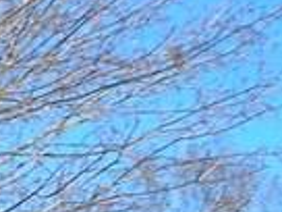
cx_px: -398
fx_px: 2143
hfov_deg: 7.1
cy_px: 603
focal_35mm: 263
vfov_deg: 5.4
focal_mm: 5.8
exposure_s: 1/85.4
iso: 71
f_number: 8.5
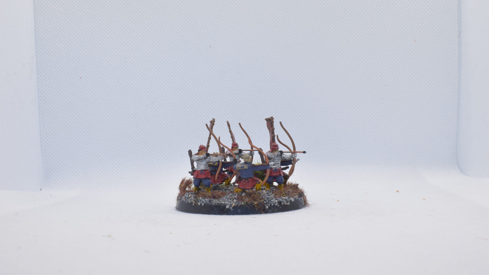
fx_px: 583
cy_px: 147
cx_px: 245
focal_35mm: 45
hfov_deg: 45.5
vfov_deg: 26.5
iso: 800
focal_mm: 28
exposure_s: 1/60
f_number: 16
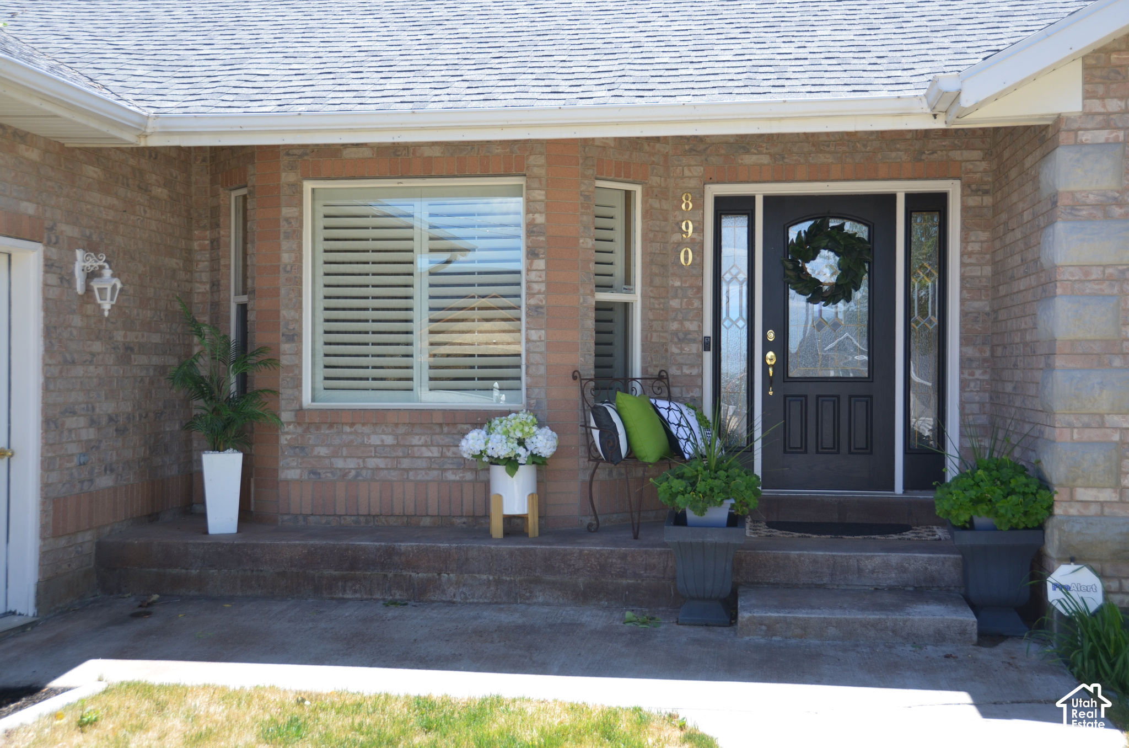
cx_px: 564
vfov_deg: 31.7
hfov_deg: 46.5
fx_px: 1314
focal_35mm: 42
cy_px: 374
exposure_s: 1/500
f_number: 4
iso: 200
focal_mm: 28
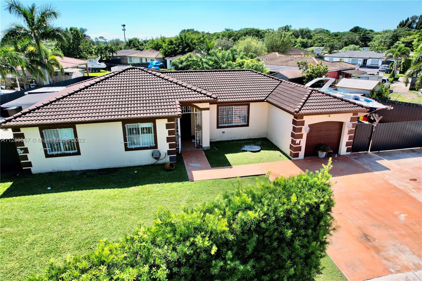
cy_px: 140
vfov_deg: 57.2
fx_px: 258
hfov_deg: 78.6
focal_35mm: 22
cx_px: 211
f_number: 2.8
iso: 100
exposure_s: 1/1500
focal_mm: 8.38
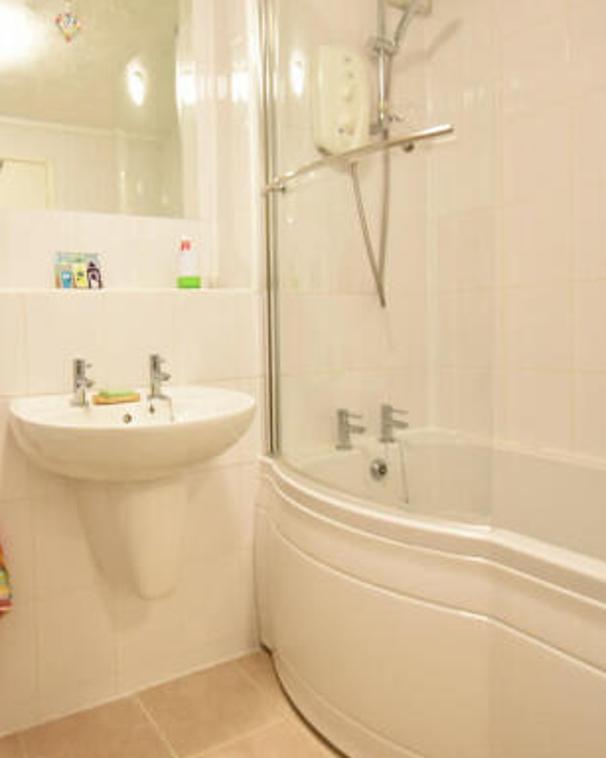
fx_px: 538
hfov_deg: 57.0
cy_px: 350
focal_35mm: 24
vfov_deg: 70.2
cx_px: 187
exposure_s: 1/8
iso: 640
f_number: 4.5
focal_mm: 10
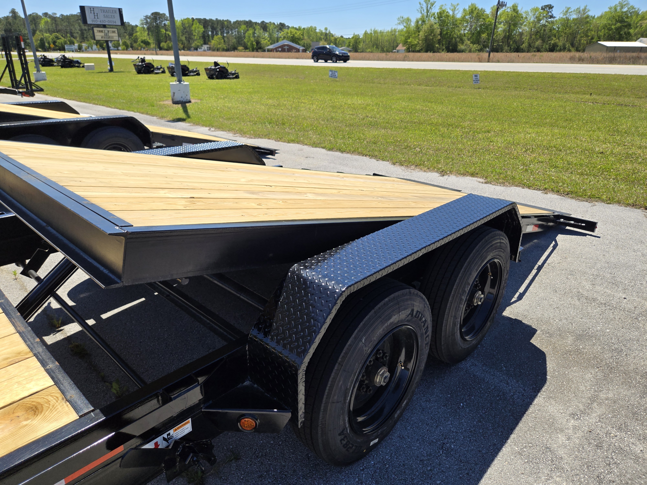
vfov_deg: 58.9
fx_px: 430
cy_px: 242
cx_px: 324
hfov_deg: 73.9
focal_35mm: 23
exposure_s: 1/1468
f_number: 1.8
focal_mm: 5.4
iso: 25
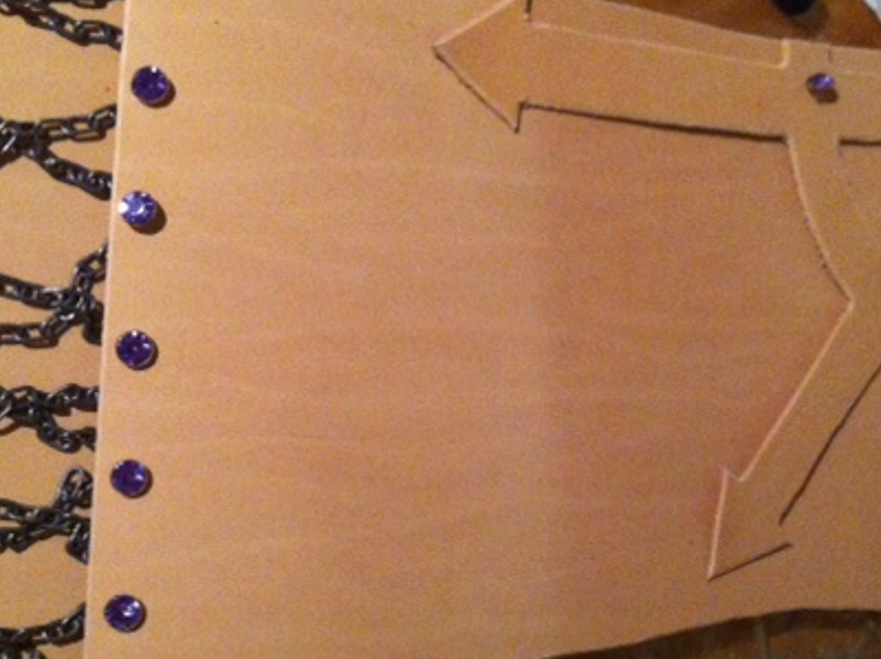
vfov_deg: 26.0
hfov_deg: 34.4
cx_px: 485
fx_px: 1424
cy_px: 386
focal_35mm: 56
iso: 640
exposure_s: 1/15
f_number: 2.8
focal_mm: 3.85
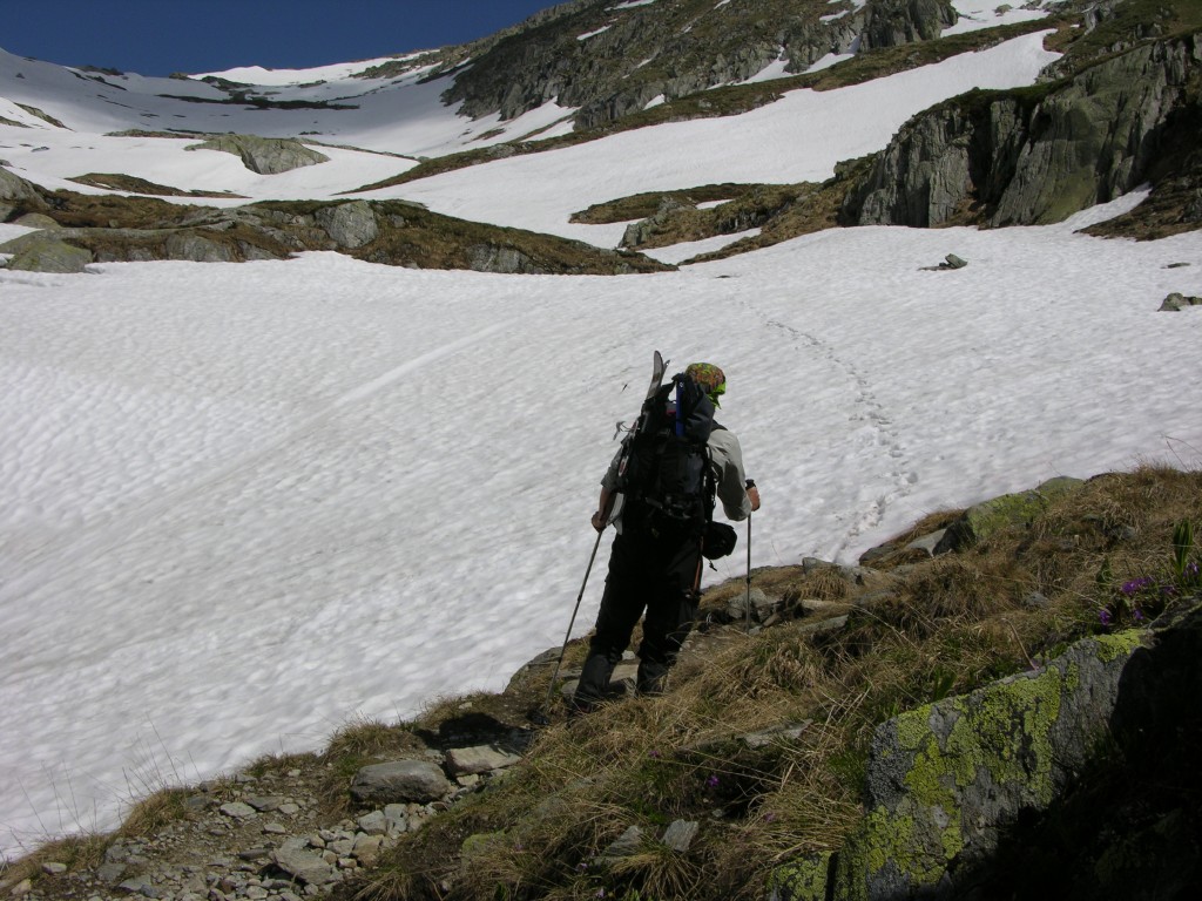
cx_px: 601
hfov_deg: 52.6
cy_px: 450
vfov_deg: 40.7
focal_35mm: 35
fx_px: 1215
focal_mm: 9
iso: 50
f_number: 8
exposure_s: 1/523
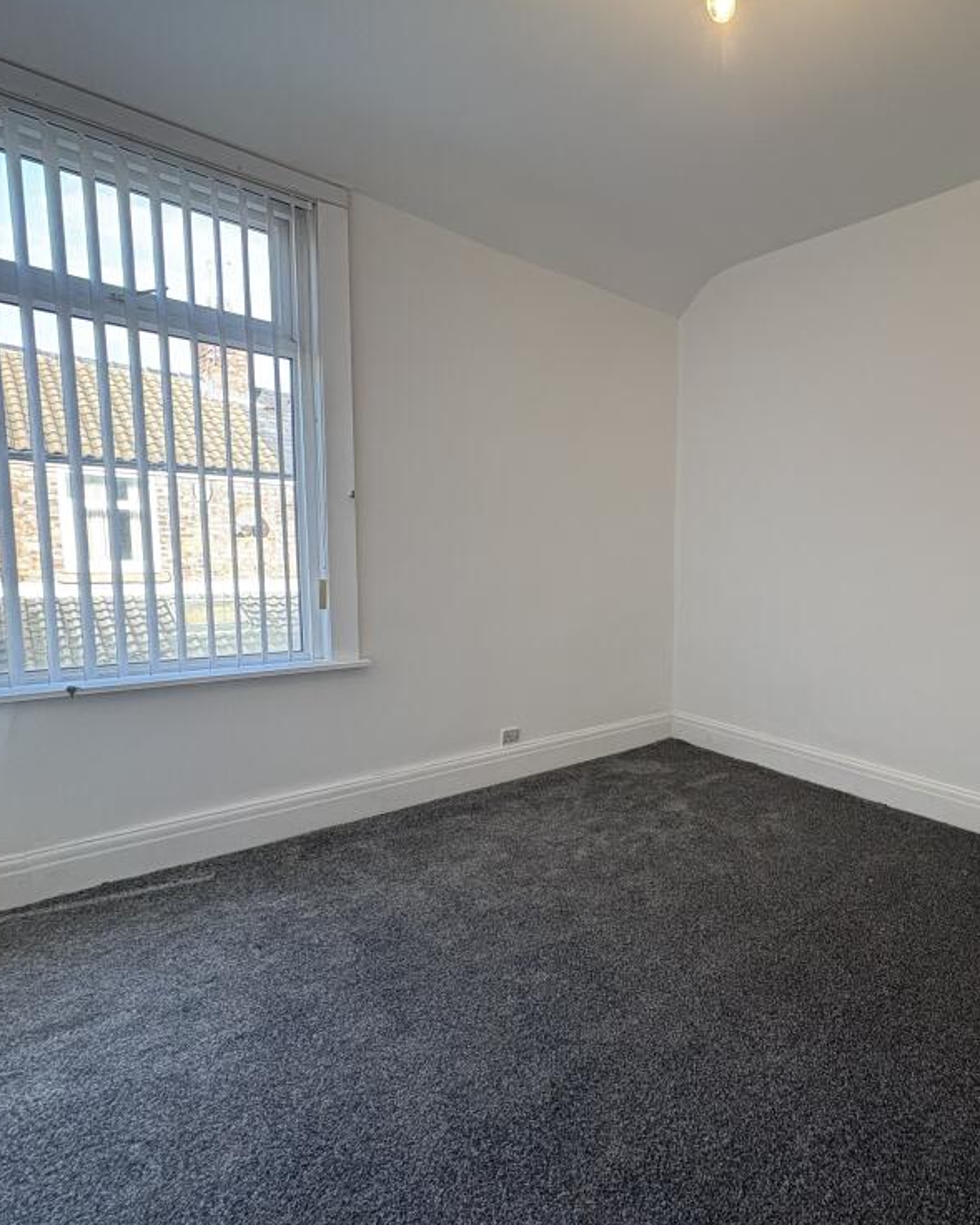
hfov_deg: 64.7
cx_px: 780
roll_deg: -1.7
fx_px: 689
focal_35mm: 19
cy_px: 622
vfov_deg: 83.3
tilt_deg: -5.3
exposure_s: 1/100
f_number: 2.2
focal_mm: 2.22
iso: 100
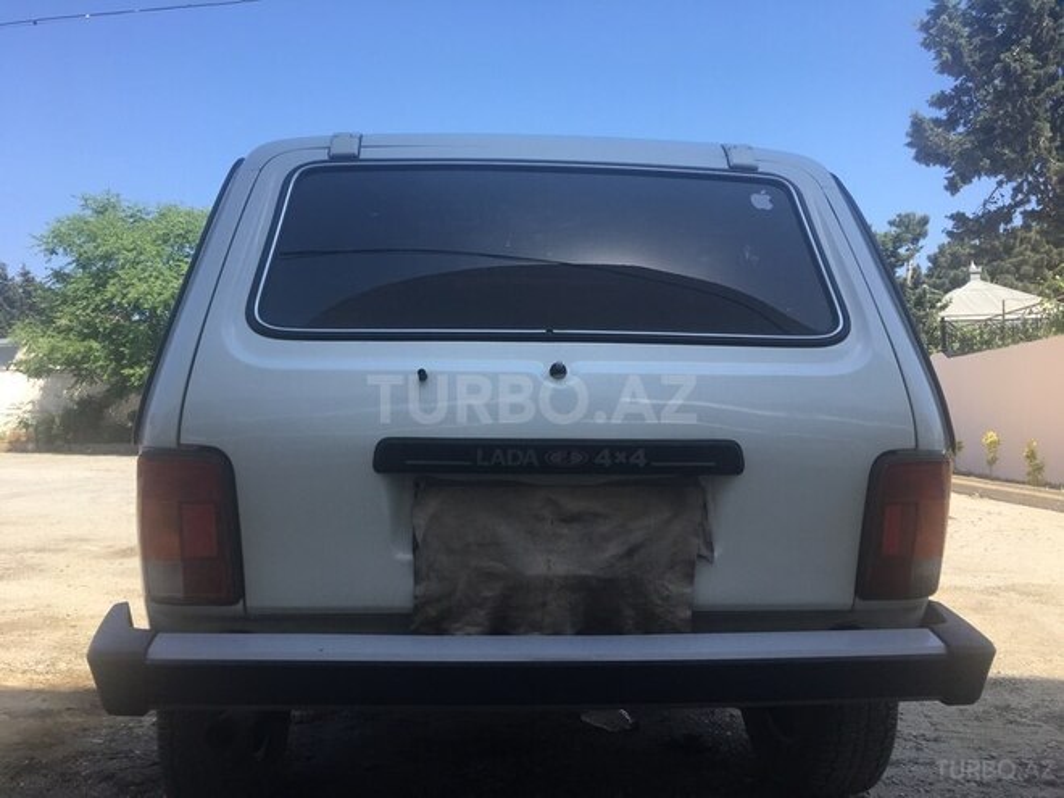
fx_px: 891
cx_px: 532
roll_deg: +1.1
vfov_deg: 48.2
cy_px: 399
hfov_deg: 61.7
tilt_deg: +2.0
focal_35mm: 29
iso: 25
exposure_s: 1/718
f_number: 2.2
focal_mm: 4.15
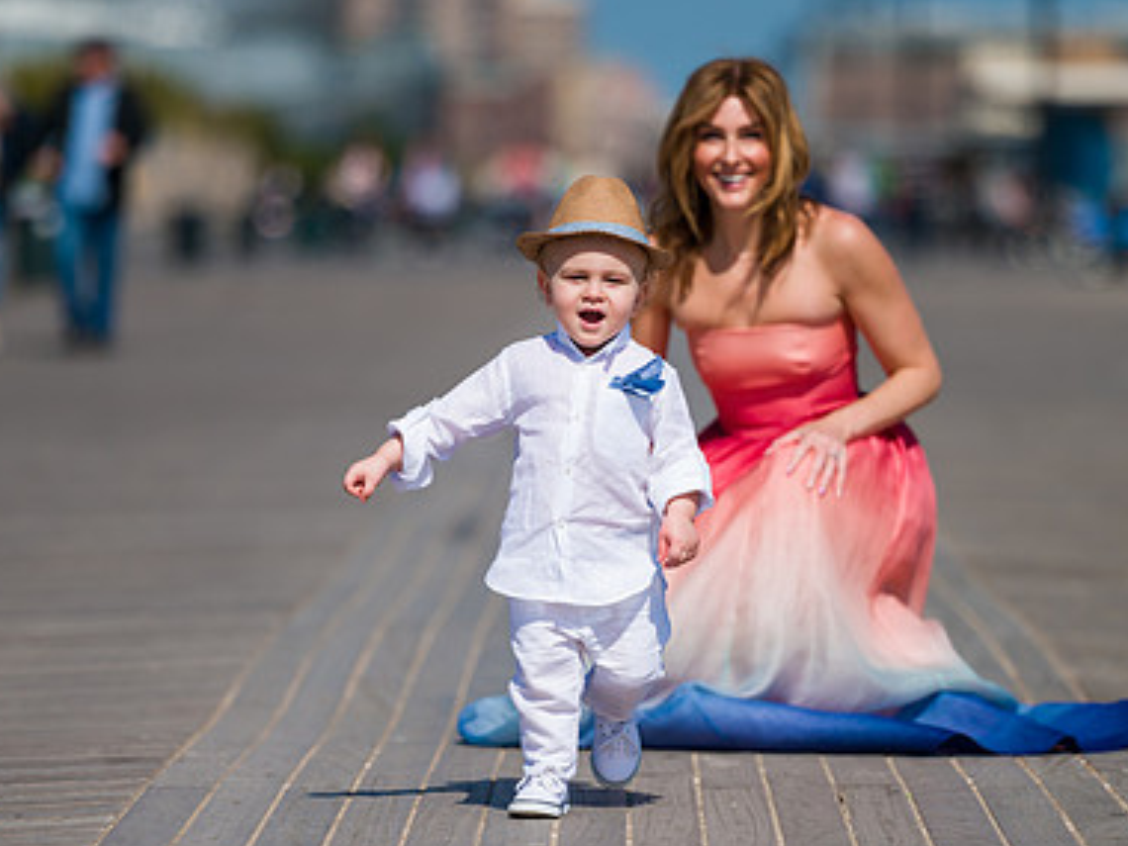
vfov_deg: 5.1
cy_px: 439
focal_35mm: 293
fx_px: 9548
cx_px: 603
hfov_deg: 6.8
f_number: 3.2
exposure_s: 1/8000
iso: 200
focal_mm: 200
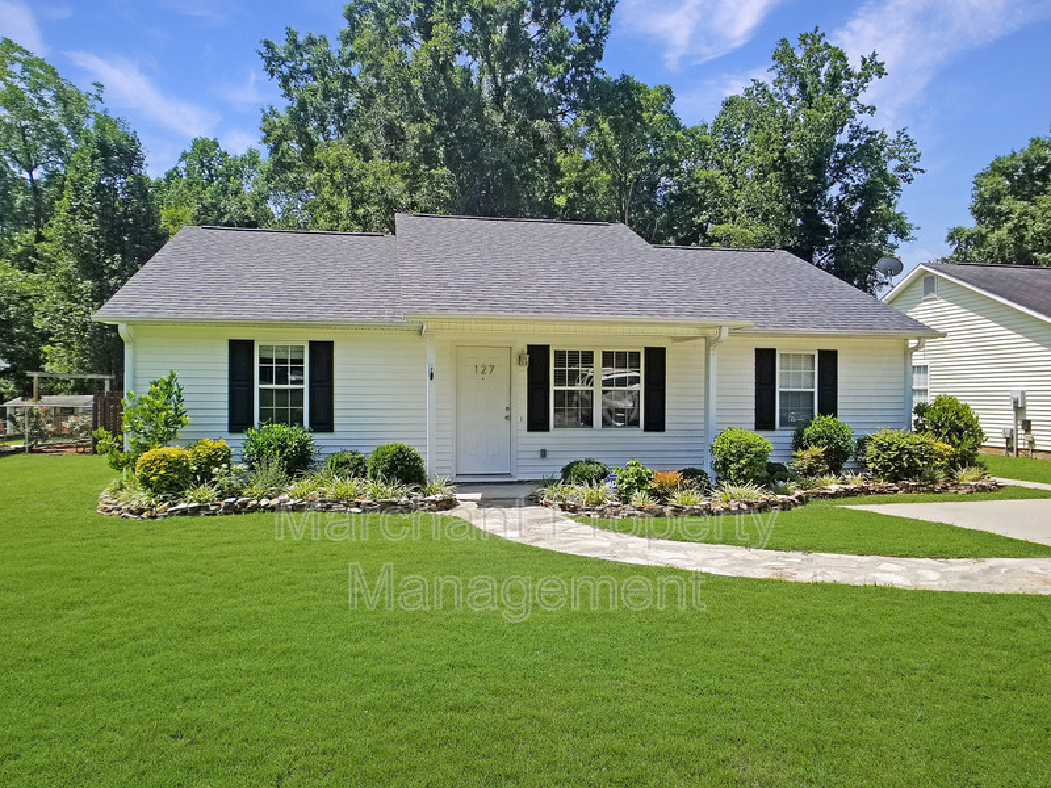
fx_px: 789
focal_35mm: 26
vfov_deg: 53.1
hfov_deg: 67.3
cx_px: 526
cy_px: 394
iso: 50
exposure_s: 1/1808
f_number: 1.7
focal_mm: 4.25
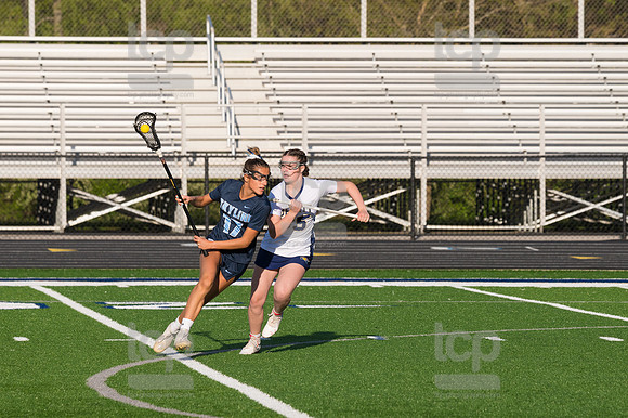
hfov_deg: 6.9
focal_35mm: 300
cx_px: 314
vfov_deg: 4.6
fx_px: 5230
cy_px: 209
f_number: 5.6
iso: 250
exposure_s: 1/1600
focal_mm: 200
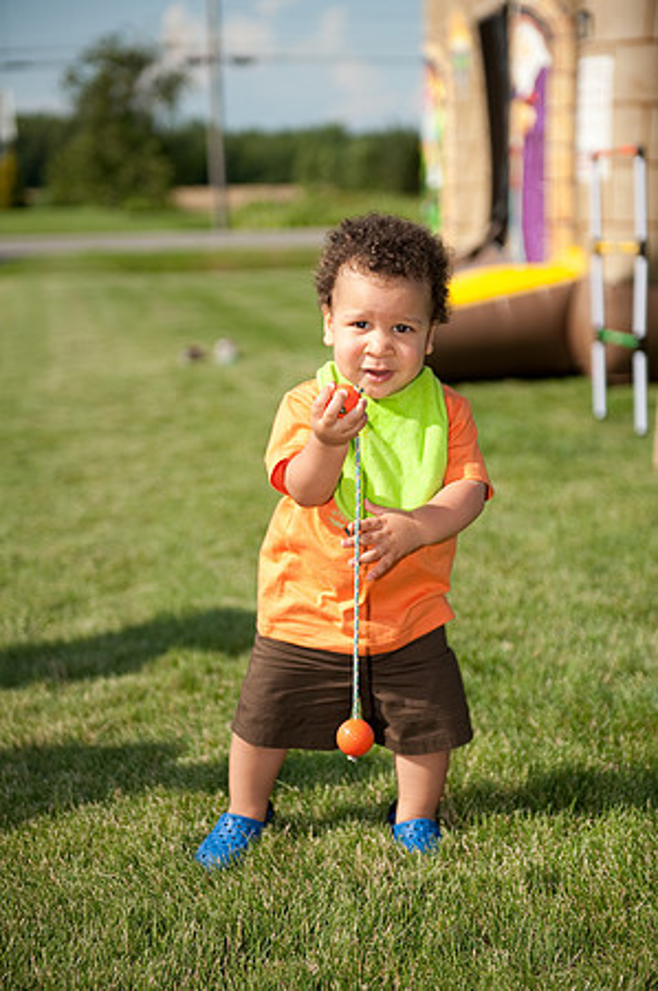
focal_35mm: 70
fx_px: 1923
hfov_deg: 19.4
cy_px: 496
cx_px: 329
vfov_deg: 28.9
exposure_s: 1/5000
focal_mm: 70
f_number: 2.8
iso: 250
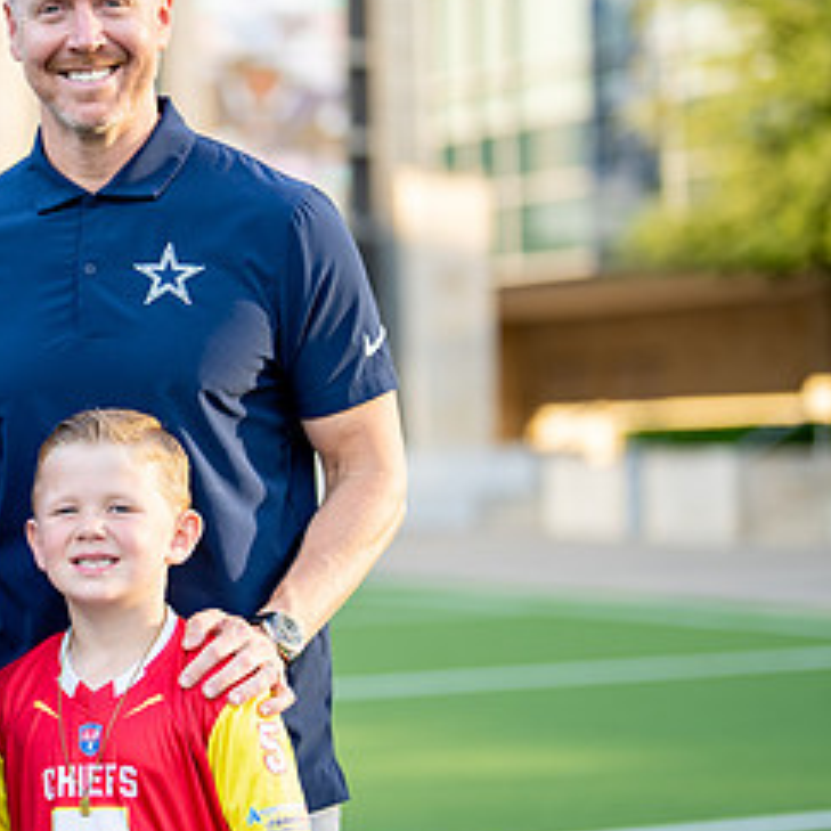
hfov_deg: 15.4
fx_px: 3015
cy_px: 410
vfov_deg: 15.7
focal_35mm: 111
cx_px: 21
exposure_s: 1/1600
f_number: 1.2
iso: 100
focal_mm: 50
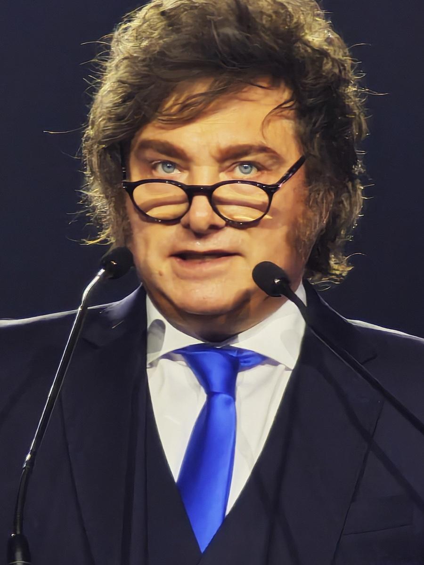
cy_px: 282
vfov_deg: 6.8
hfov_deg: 5.1
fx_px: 4785
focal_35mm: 293
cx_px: 212
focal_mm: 19.4
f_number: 2.5
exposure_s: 1/100
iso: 125
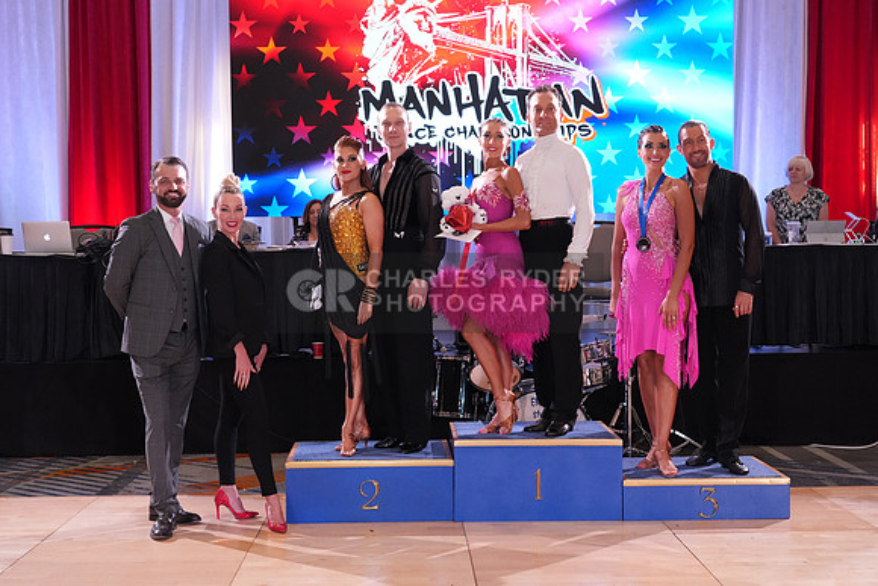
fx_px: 1122
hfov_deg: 42.7
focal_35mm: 46
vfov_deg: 29.3
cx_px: 439
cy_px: 293
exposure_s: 1/200
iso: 3200
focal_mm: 46
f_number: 5.6
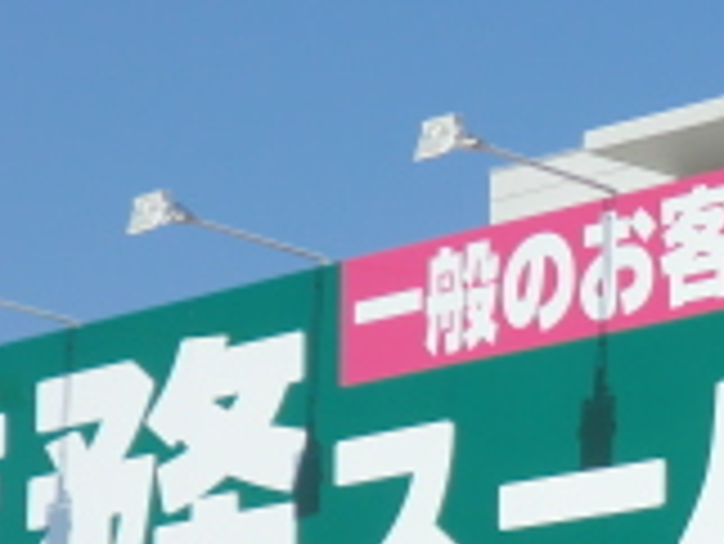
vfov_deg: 8.2
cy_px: 688
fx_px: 3747
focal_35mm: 179
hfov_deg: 10.7
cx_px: 1030
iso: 50
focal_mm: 8.2
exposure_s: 1/1000
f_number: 4.3
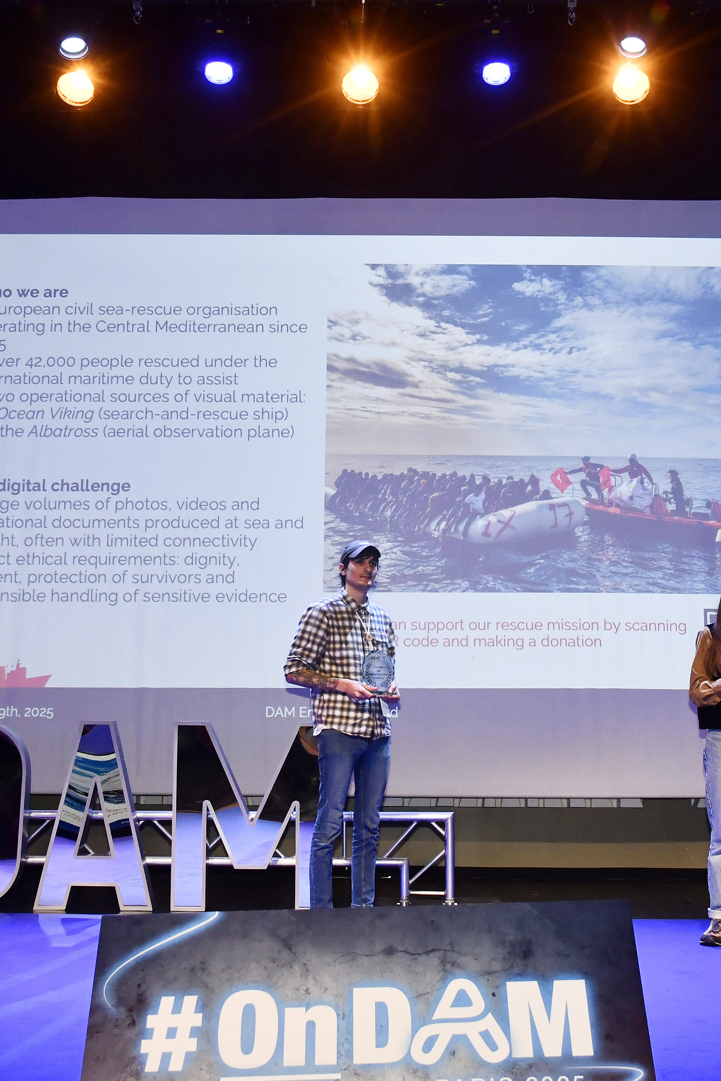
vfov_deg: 42.7
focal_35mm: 46
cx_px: 445
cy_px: 544
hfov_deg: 29.1
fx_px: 1382
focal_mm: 20
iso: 1250
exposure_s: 1/160
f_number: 5
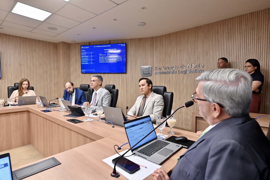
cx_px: 135
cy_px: 90
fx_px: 150
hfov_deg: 84.0
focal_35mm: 20
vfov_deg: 61.9
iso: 3200
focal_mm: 20
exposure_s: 1/250
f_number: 5
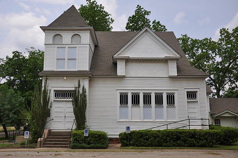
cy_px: 79
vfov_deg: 36.8
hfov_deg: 53.2
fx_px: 238
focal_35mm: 36
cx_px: 119
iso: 200
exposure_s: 1/200
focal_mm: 24
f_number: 7.1
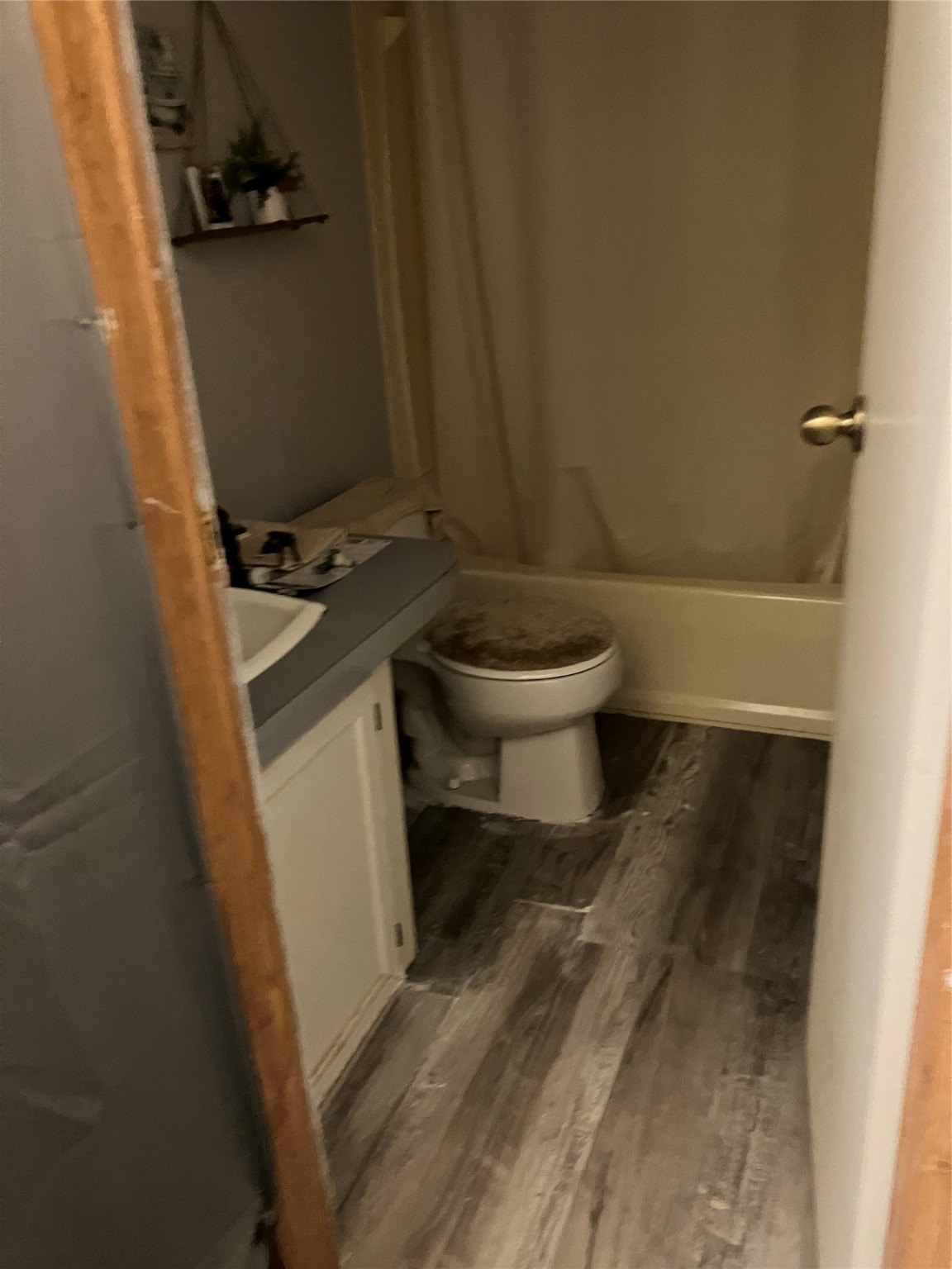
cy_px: 634
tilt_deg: -20.2
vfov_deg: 63.4
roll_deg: +3.3
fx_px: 1027
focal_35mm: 28
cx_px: 476
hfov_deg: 49.7
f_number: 1.8
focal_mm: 3.99
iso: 640
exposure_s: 1/20
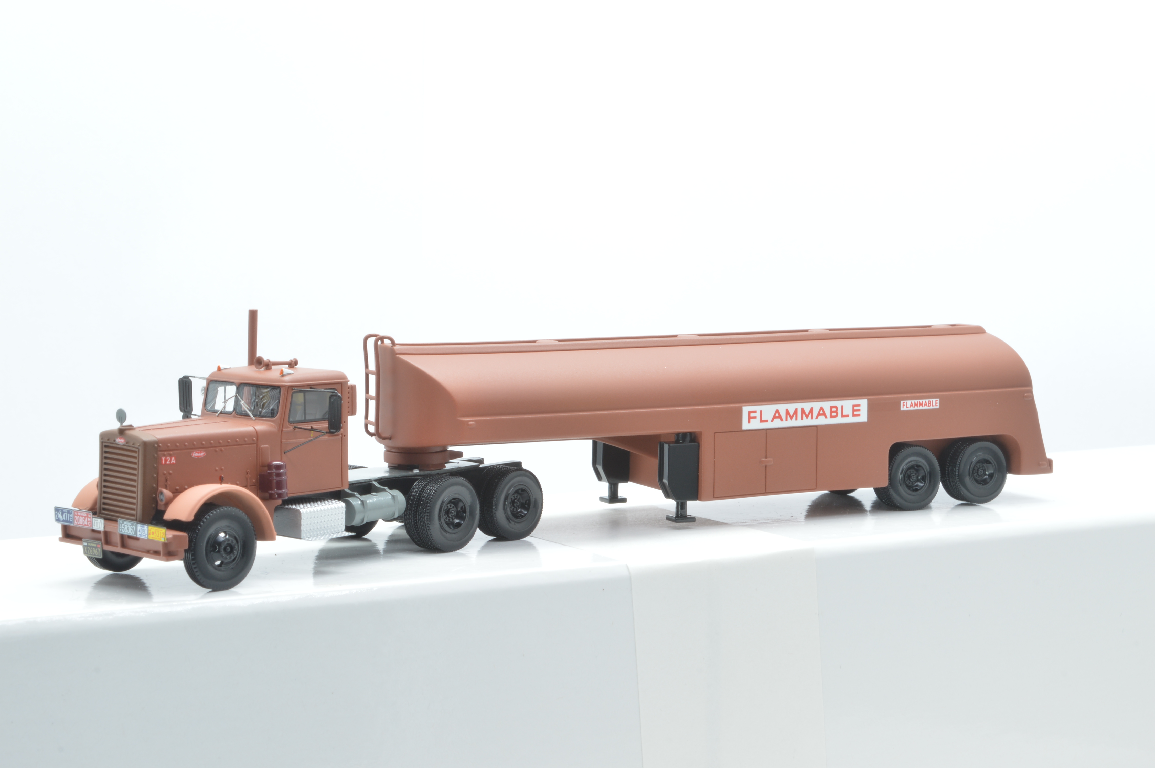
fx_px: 2164
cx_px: 578
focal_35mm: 68
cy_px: 384
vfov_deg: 20.1
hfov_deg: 29.9
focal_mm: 45
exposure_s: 1/1.3
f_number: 32
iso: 100
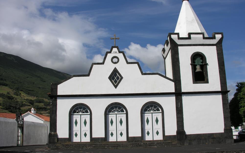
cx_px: 125
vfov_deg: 33.6
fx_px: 254
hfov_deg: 51.5
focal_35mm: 38
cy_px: 80
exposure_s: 1/372
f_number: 7.1
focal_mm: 8.9
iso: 50
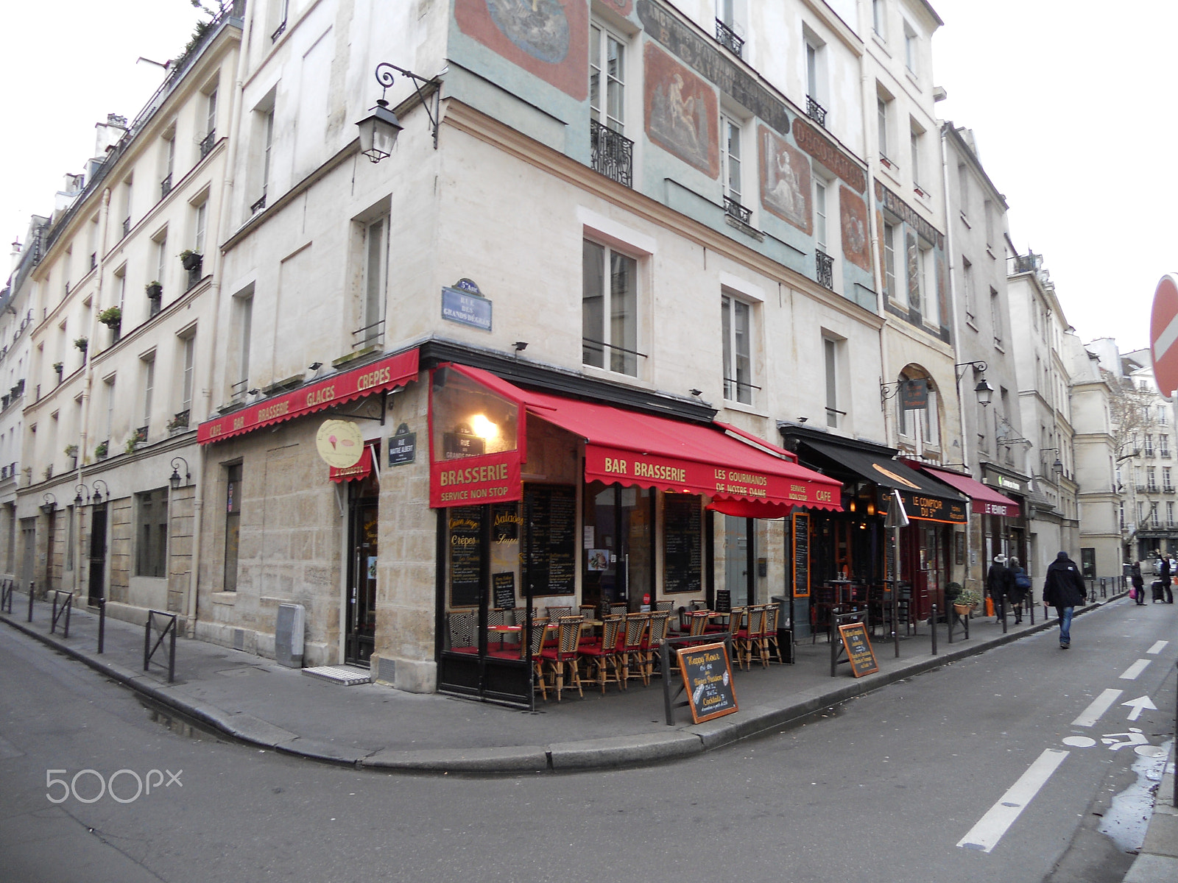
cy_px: 442
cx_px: 589
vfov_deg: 51.4
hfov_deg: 65.3
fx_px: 919
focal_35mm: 27
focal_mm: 4.9
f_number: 3.2
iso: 80
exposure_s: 1/40
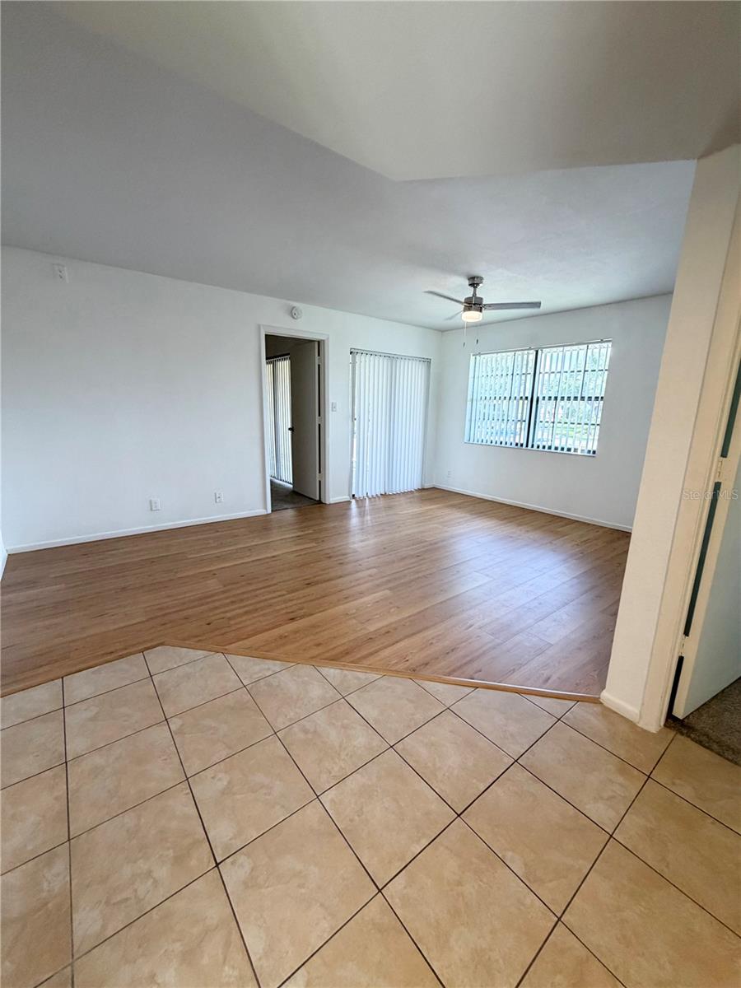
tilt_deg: -13.5
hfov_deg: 85.7
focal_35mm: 14
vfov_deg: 102.1
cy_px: 494
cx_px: 370
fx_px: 400
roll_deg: -1.5
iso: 200
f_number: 2.2
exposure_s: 1/120
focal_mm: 2.22
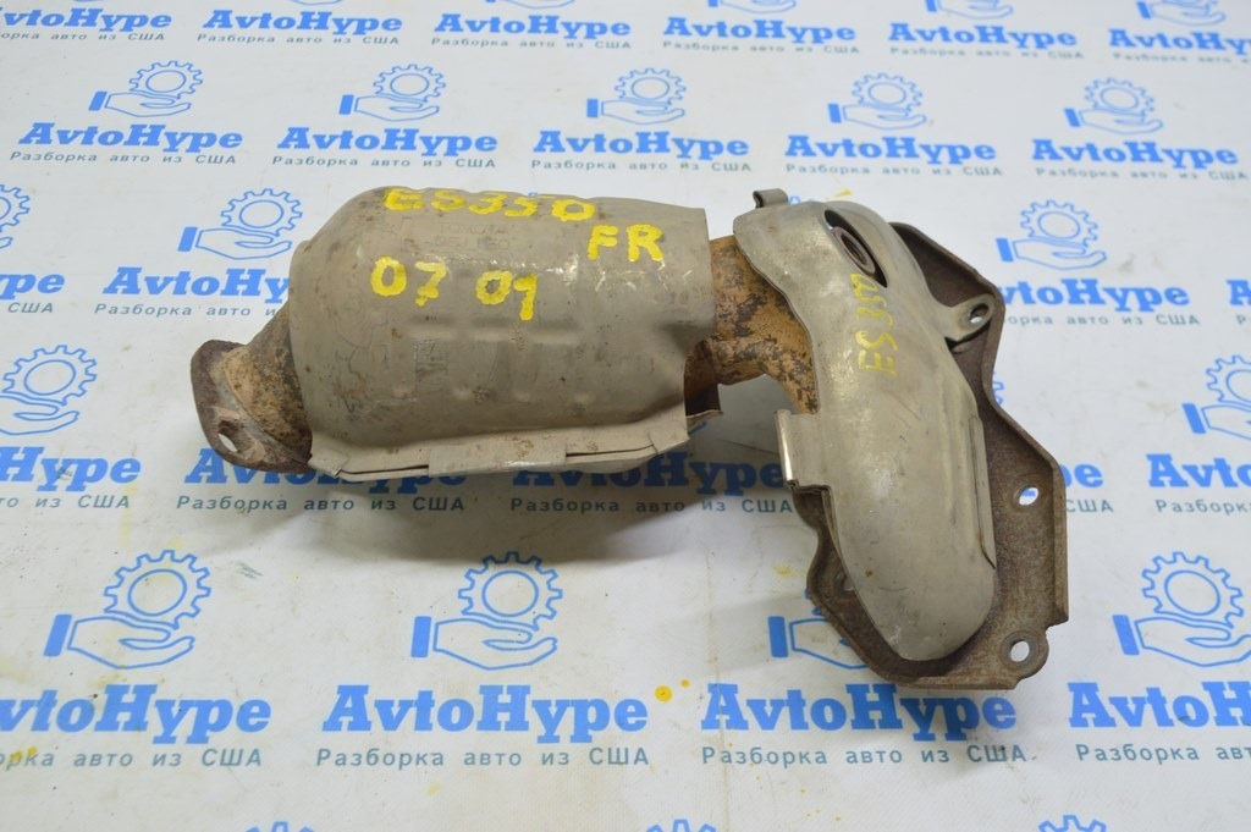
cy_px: 416
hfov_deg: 53.2
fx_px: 1250
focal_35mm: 36
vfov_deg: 36.8
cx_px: 626
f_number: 5.6
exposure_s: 1/20
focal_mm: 24
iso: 400
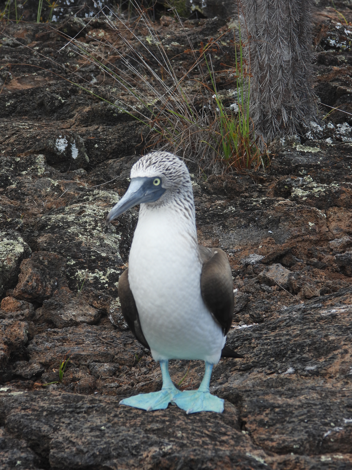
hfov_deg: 11.9
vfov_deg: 15.8
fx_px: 1695
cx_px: 176
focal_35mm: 125
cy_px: 235
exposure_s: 1/400
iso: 100
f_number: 4
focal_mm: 22.5
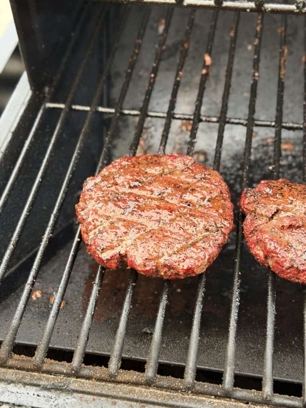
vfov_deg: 39.7
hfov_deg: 30.3
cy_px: 204
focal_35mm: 48
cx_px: 153
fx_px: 566
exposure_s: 1/81
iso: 100
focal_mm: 6.76
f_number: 1.78
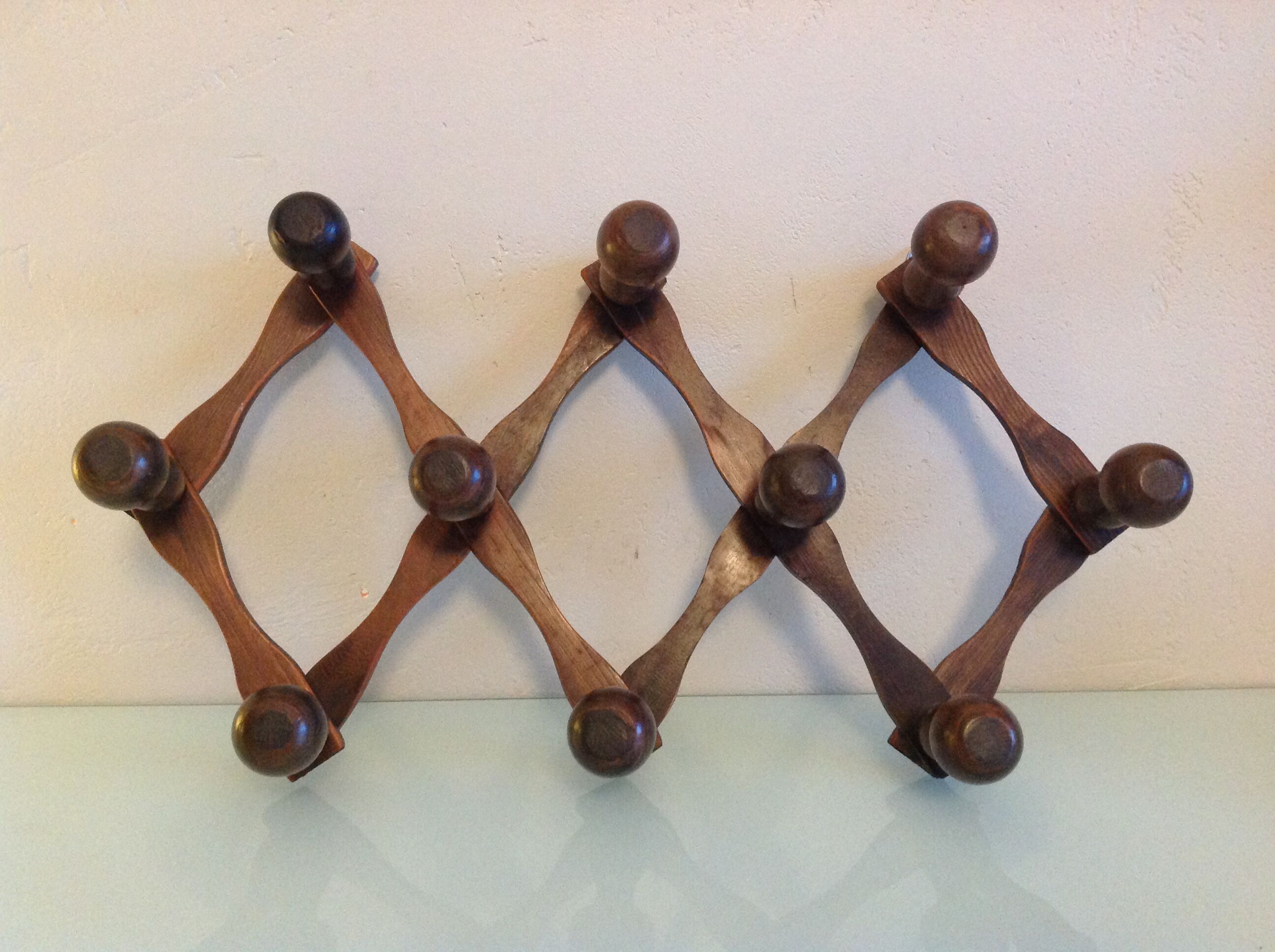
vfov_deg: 40.6
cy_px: 476
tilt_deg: -12.5
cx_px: 638
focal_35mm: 35
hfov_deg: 52.7
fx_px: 1287
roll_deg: -0.6
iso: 400
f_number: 2.4
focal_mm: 4.28
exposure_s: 1/15
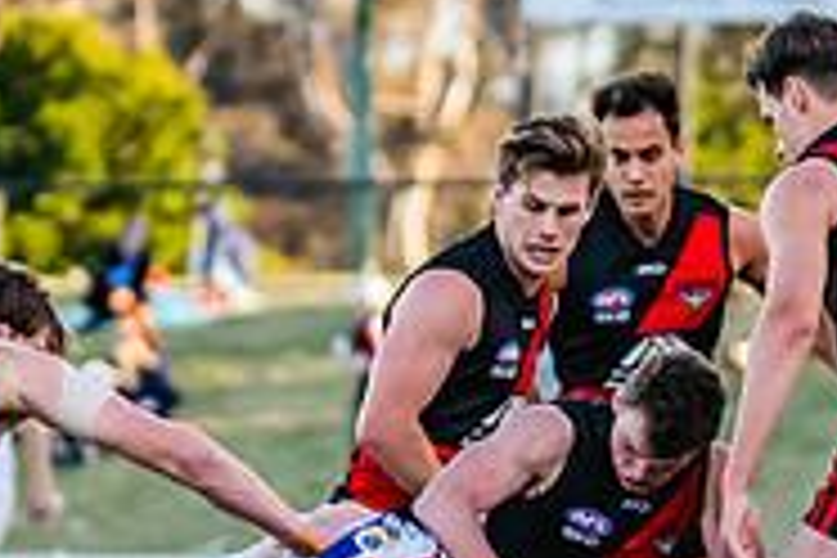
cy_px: 422
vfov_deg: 1.8
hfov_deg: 2.7
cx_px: 404
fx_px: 17622
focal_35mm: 758
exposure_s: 1/1600
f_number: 4
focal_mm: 170
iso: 1400
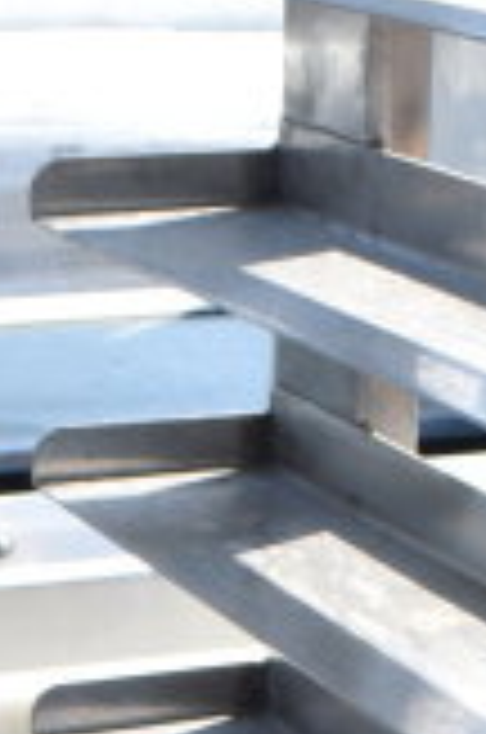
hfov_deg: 9.0
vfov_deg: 12.5
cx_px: 72
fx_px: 3091
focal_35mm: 152
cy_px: 1281
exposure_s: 1/200
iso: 200
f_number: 7.1
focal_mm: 18
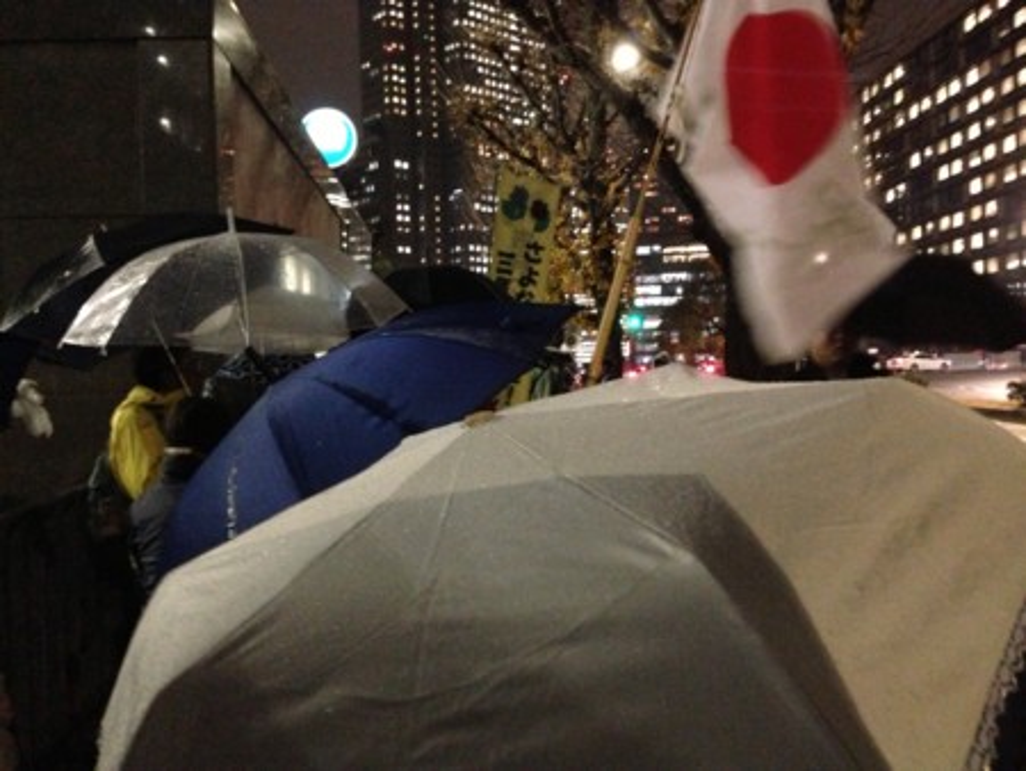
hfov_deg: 55.3
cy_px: 386
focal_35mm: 33
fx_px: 979
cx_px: 513
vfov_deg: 43.0
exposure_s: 1/15
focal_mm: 4.13
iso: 800
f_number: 2.4
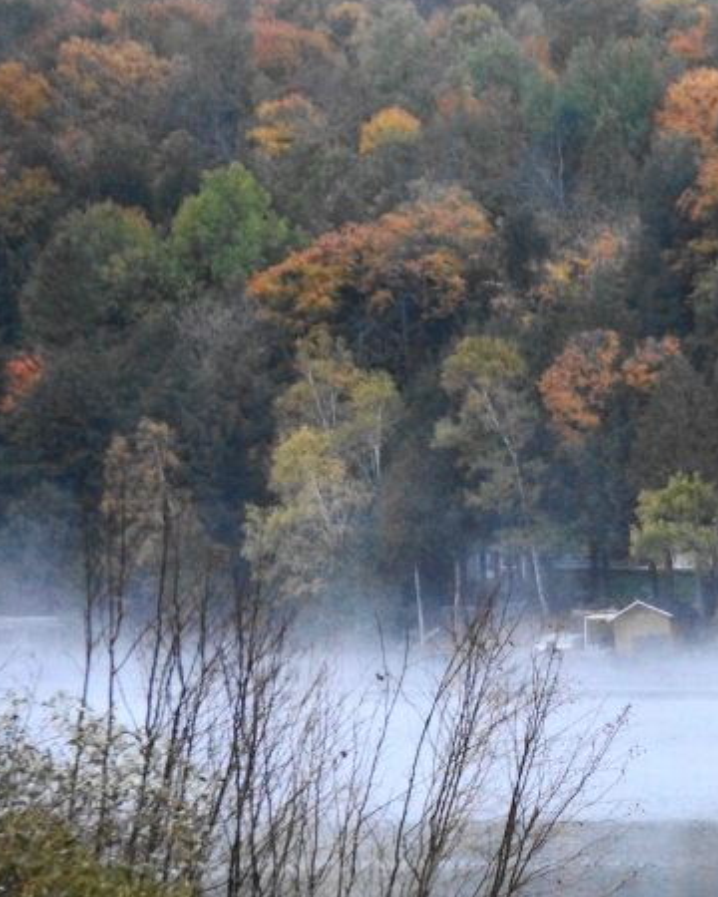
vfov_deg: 5.6
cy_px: 636
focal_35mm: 344
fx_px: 9138
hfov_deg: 4.5
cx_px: 987
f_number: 5.6
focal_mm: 110
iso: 1600
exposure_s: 1/125
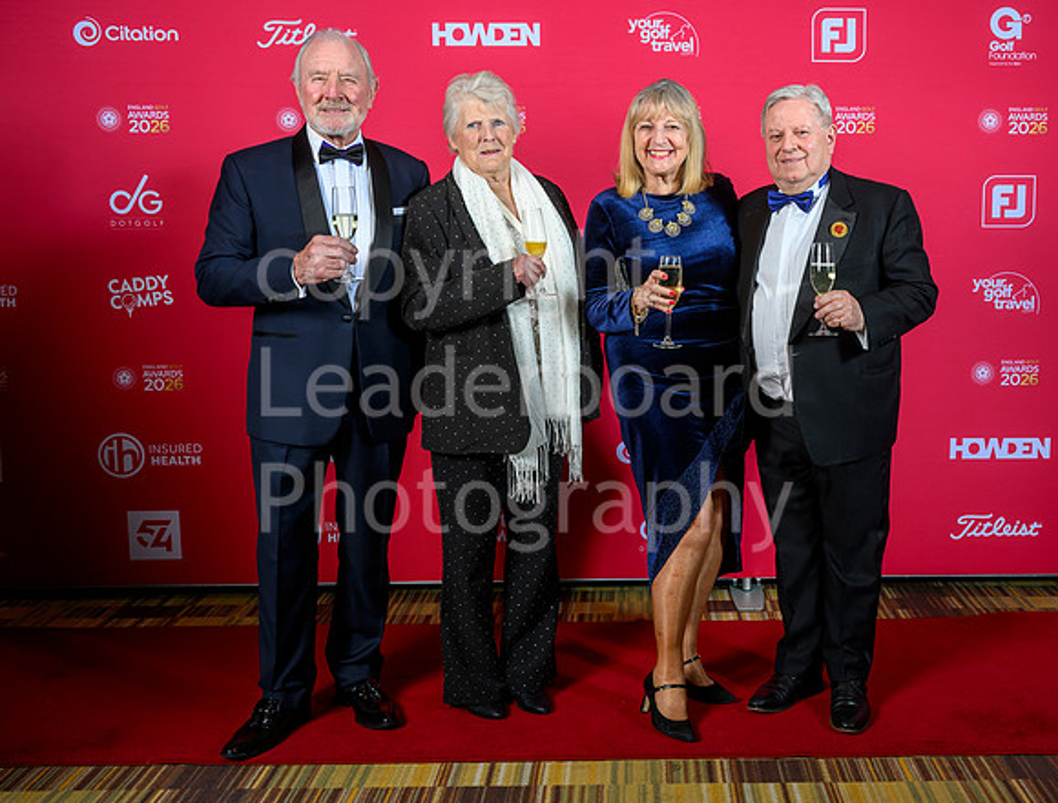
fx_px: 1195
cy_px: 355
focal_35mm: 39
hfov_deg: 47.3
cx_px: 672
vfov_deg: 37.1
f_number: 5.6
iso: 250
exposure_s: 1/160
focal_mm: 32
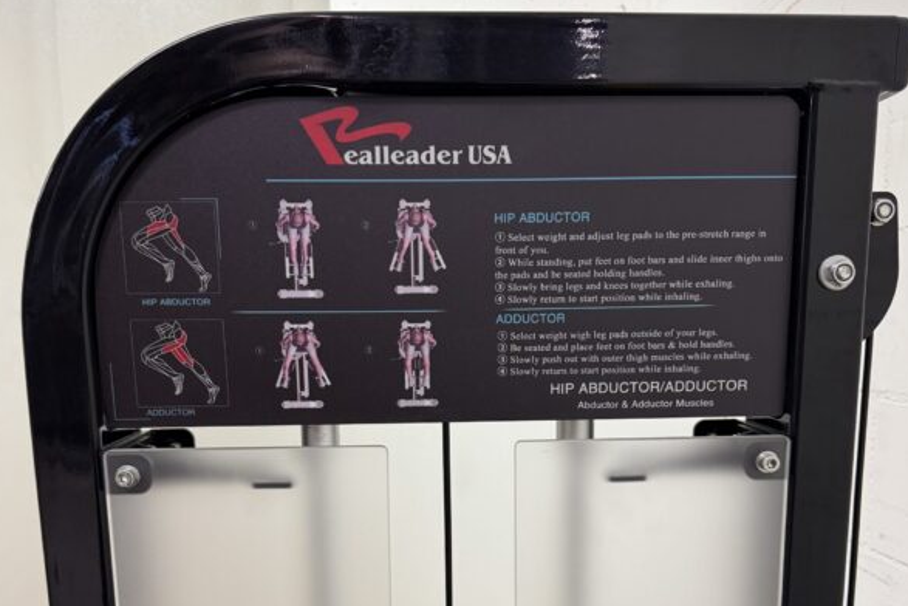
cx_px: 453
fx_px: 858
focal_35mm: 34
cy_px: 461
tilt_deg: -8.4
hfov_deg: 55.8
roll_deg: +1.3
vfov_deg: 37.9
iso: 250
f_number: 1.78
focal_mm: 6.76
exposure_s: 1/50
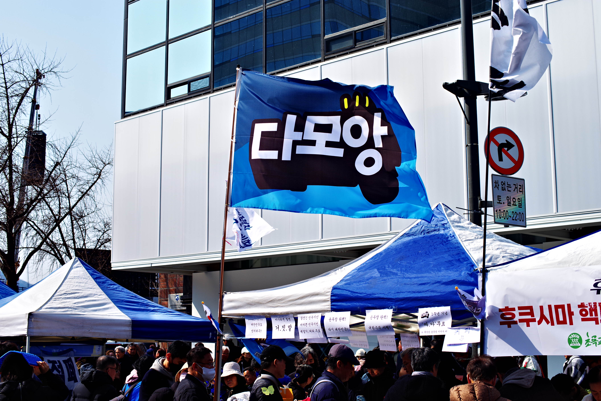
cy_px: 200
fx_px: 918
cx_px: 300
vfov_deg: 24.6
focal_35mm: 55
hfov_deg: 36.2
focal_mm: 55
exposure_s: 1/320
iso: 100
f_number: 8
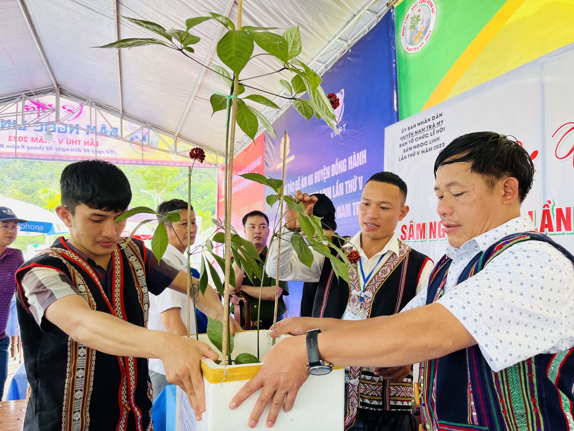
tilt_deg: +7.1
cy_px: 216
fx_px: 431
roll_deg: +1.6
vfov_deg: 53.1
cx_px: 287
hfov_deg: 67.3
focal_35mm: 26
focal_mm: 5.1
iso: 40
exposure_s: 1/160
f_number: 1.6
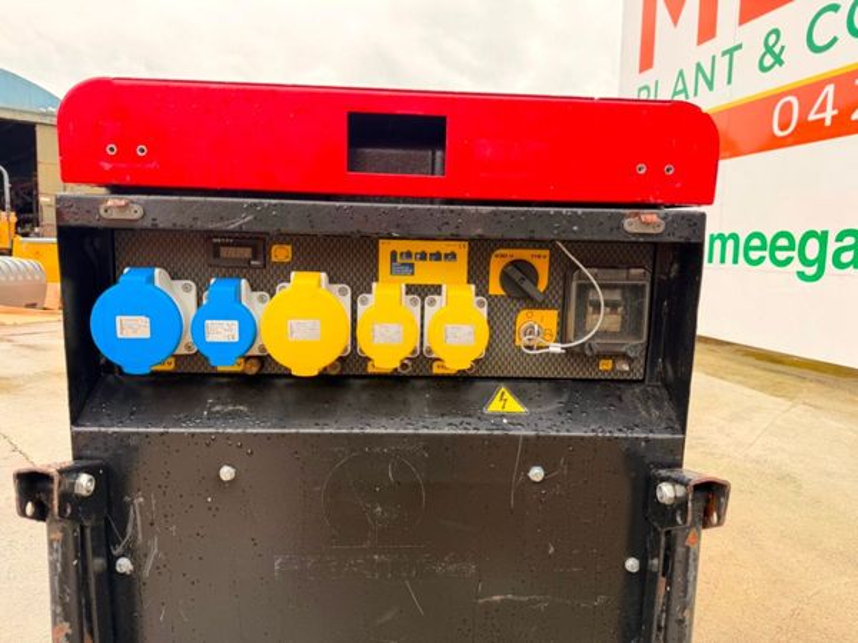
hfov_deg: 71.6
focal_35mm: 24
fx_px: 595
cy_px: 322
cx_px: 429
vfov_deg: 56.8
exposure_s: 1/272
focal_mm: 6.76
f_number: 1.78
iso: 80
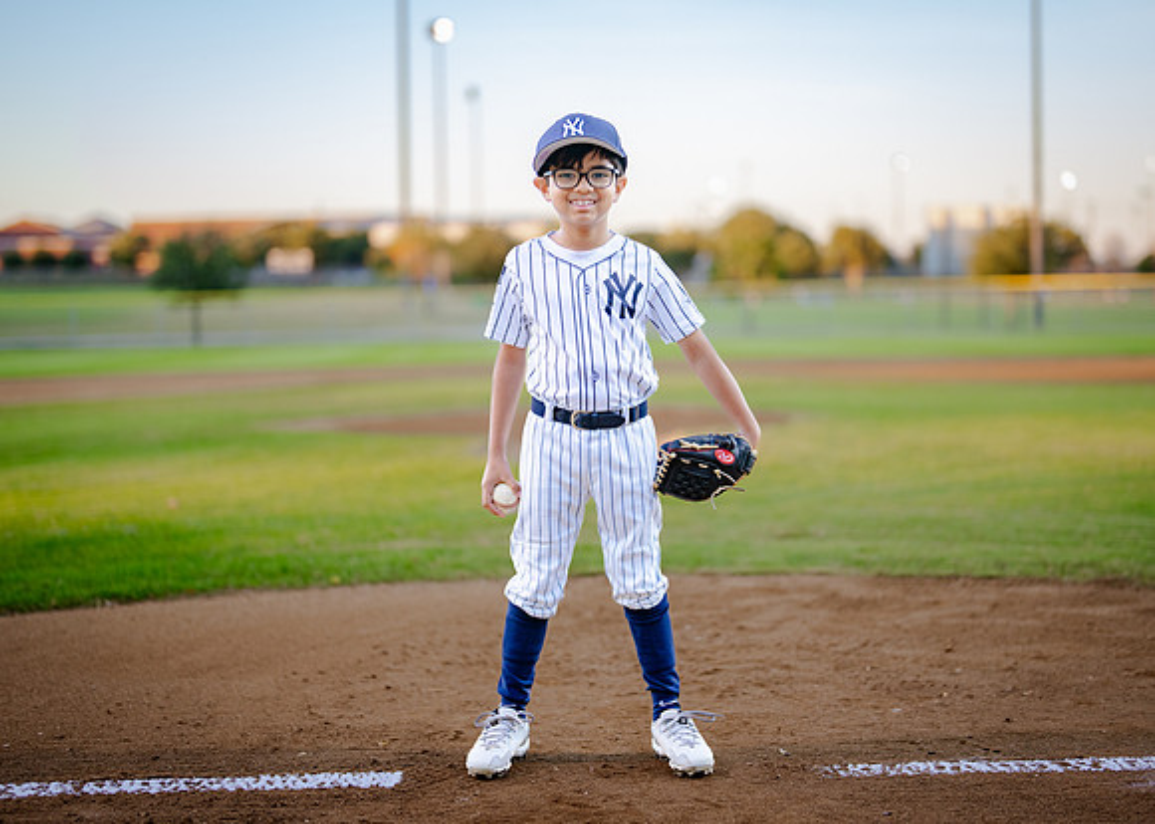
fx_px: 1974
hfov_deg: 32.6
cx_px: 617
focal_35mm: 60
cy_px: 390
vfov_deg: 23.6
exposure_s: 1/1000
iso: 250
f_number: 1.2
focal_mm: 50
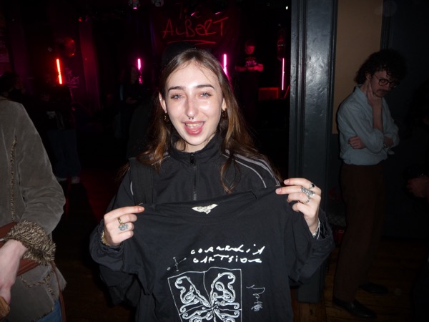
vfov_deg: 49.7
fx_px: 347
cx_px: 214
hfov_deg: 63.4
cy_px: 161
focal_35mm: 28
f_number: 3.3
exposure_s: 1/30
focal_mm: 4.7
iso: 100
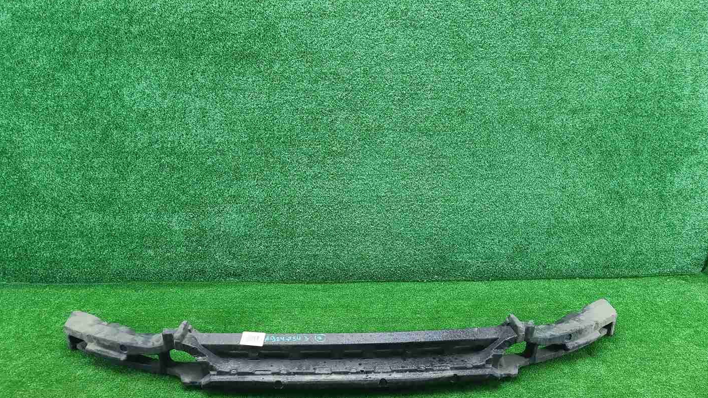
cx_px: 361
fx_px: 544
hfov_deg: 66.1
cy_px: 259
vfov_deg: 39.8
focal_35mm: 29
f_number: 1.8
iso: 206
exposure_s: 1/50
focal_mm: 5.4
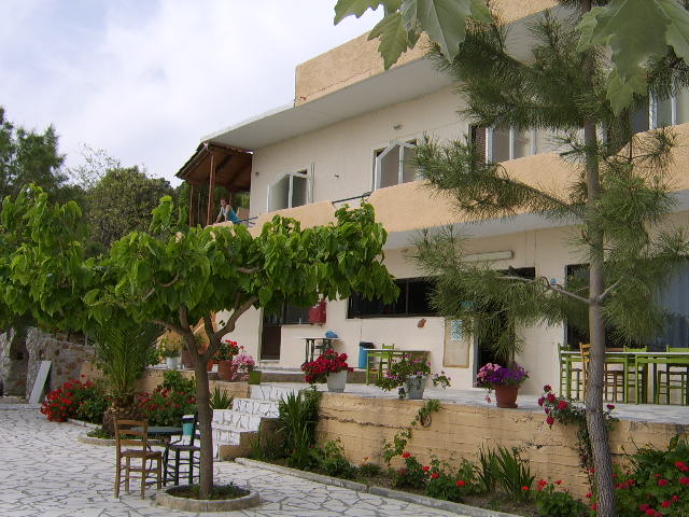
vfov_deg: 45.4
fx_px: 617
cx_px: 344
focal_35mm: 31
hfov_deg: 58.4
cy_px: 258
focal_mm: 8.13
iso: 71
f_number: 6.7
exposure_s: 1/324
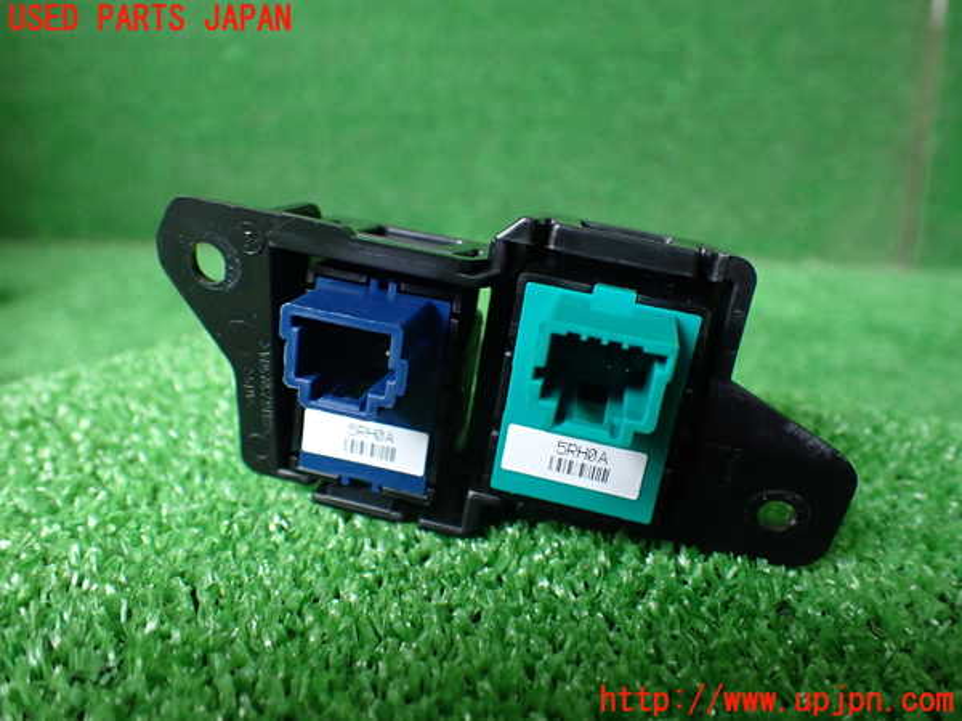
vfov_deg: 46.8
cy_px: 360
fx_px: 834
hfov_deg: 60.0
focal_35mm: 30
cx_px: 481
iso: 500
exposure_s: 1/125
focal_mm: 5.4
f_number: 2.3
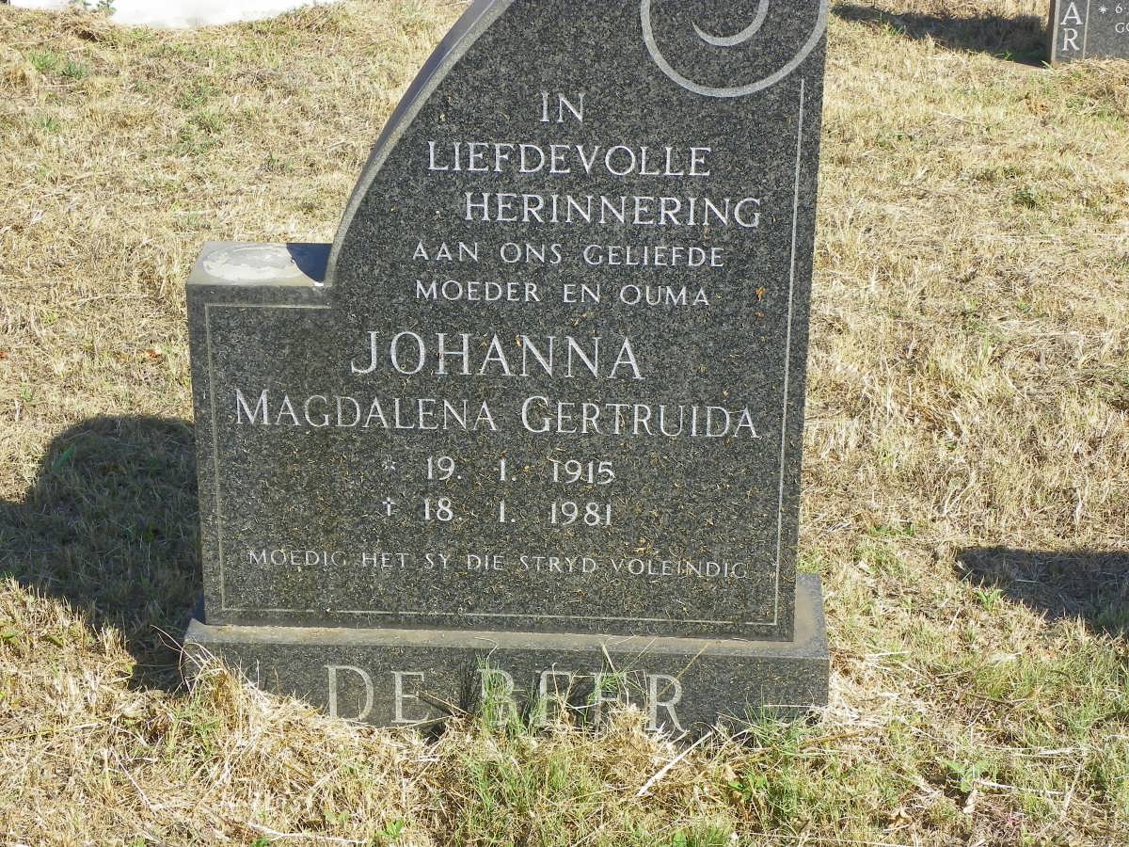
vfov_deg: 18.9
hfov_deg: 25.0
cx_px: 564
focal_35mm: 78
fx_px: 2544
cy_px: 424
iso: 64
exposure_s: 1/160
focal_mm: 13.8
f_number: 5
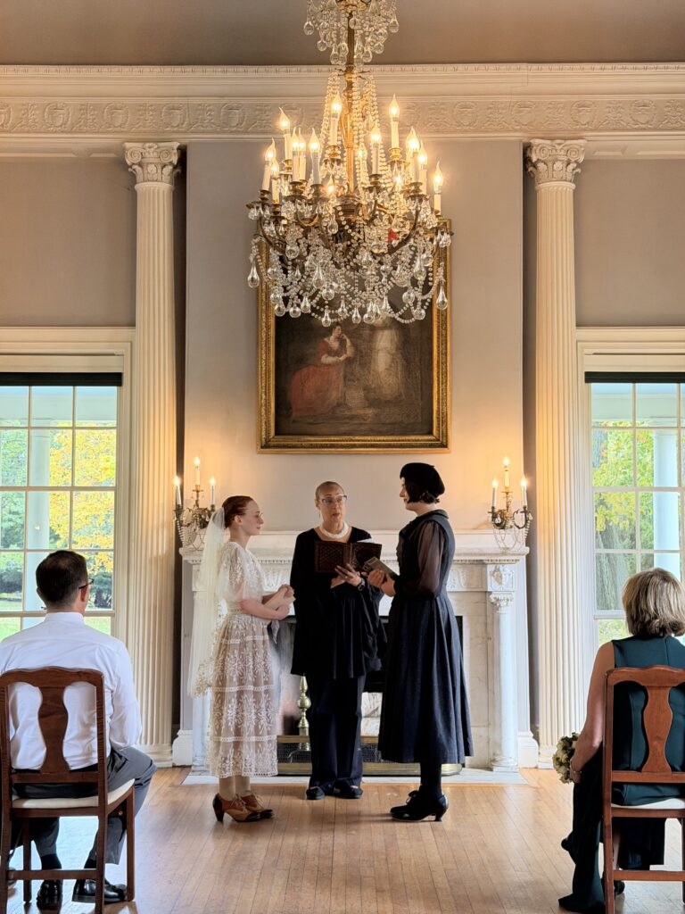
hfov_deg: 30.3
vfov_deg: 39.7
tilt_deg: +4.5
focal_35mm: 48
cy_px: 457
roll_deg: -0.3
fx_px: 1266
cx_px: 342
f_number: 1.78
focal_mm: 6.76
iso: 250
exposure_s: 1/120
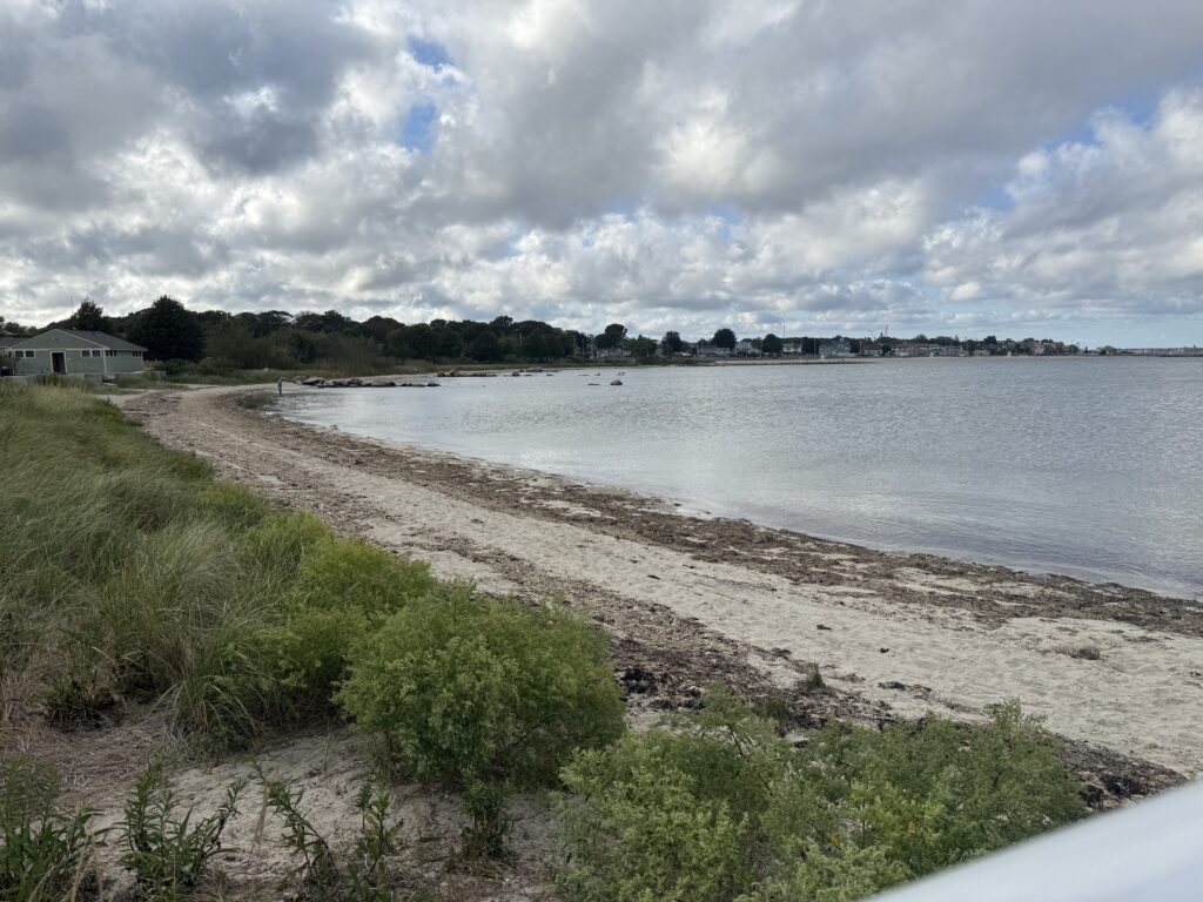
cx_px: 602
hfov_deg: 71.6
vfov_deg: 56.8
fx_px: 834
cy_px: 451
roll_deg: +0.6
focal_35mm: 24
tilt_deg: -5.7
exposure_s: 1/5319
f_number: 1.78
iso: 80
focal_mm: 6.76
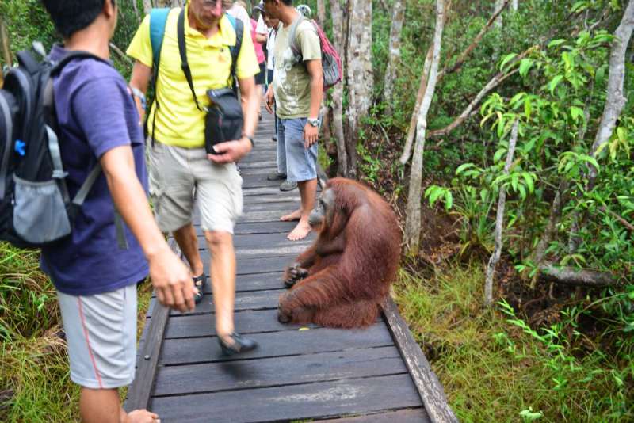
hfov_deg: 58.7
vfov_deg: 41.1
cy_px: 212
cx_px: 317
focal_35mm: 32
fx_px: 564
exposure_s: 1/30
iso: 100
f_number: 2.8
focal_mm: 32
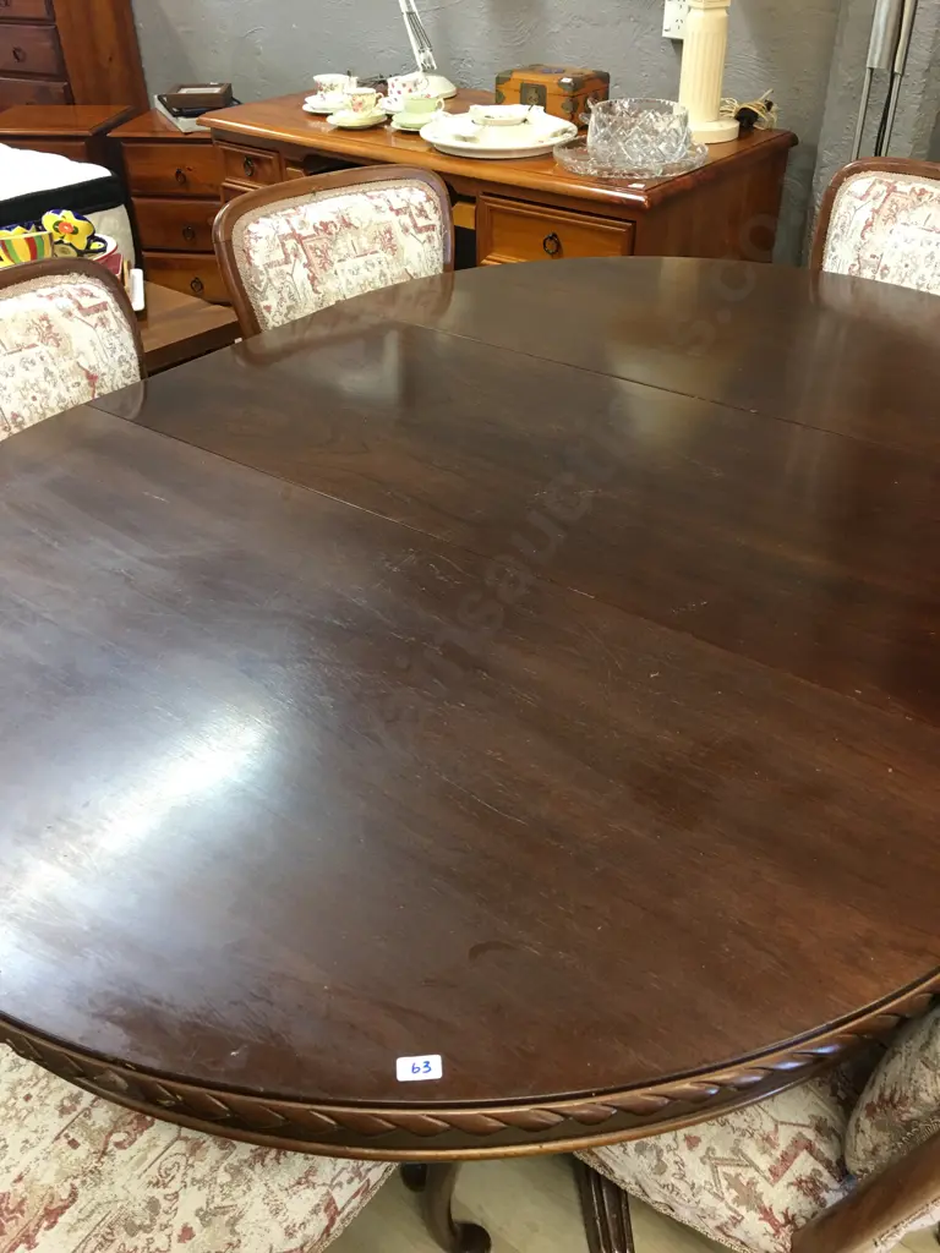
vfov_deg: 61.7
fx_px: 1050
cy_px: 626
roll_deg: -0.2
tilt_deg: -35.1
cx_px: 470
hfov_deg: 48.2
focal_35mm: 29
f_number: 2.2
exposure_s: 1/17
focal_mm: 4.15
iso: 64
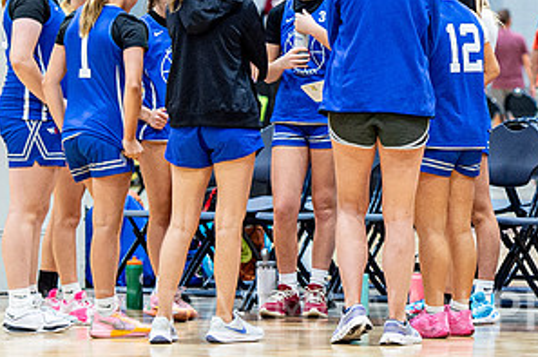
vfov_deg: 4.0
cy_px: 45
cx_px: 432
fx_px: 5118
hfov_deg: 6.0
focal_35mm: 343
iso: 2500
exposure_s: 1/400
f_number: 2.8
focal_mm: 116
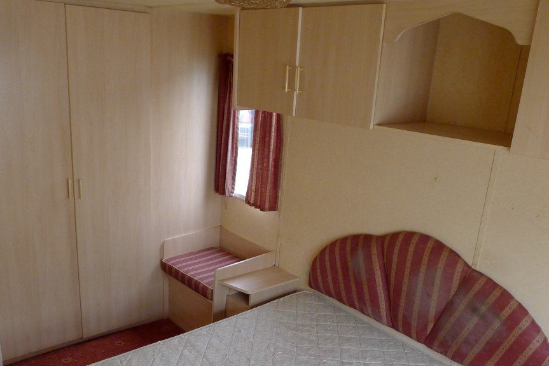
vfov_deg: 40.7
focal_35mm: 32
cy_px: 240
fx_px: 488
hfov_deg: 58.6
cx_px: 255
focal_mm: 5.1
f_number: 2
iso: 400
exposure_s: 1/60
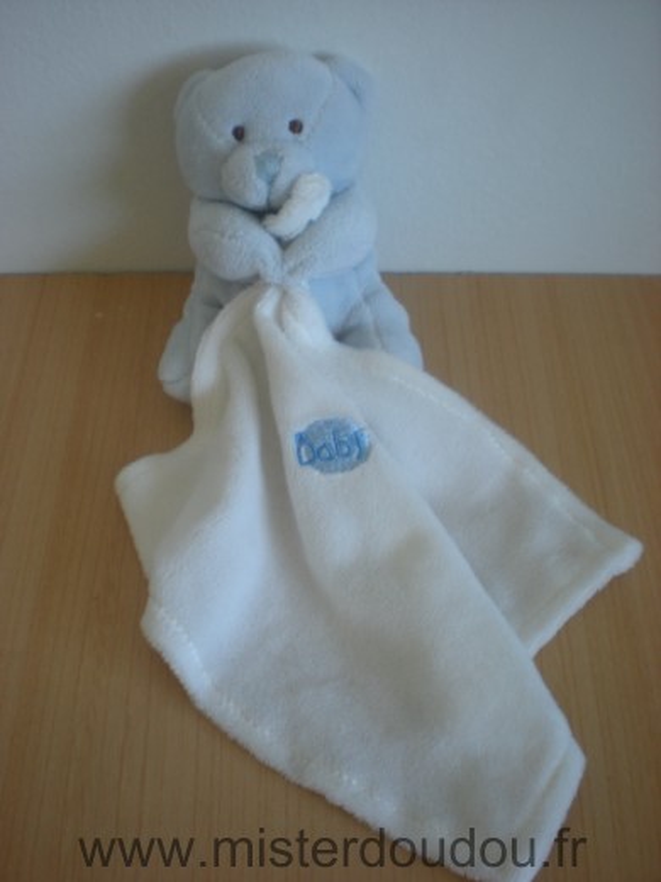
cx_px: 330
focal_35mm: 38
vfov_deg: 49.0
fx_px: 967
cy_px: 441
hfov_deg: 37.7
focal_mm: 6.3
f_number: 3.1
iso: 157
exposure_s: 1/57
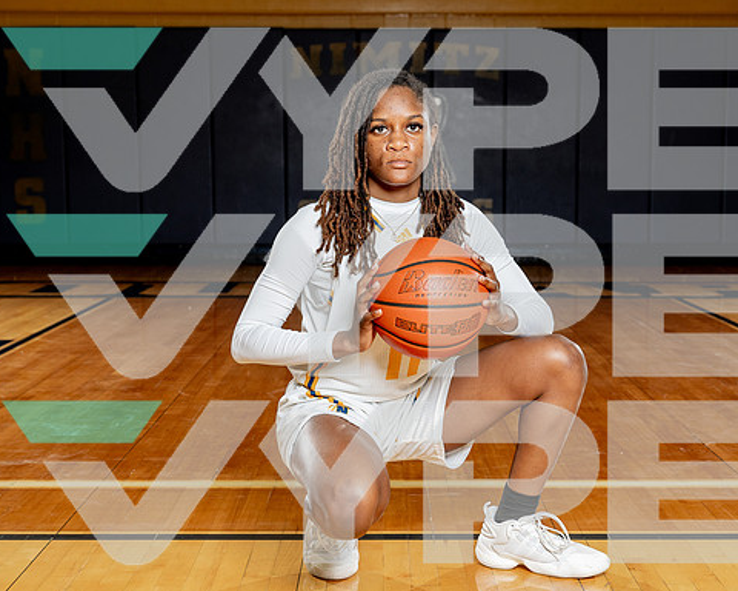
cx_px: 398
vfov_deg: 24.6
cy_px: 296
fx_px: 1354
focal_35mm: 62
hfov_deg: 30.5
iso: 640
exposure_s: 1/250
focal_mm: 53
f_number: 5.6
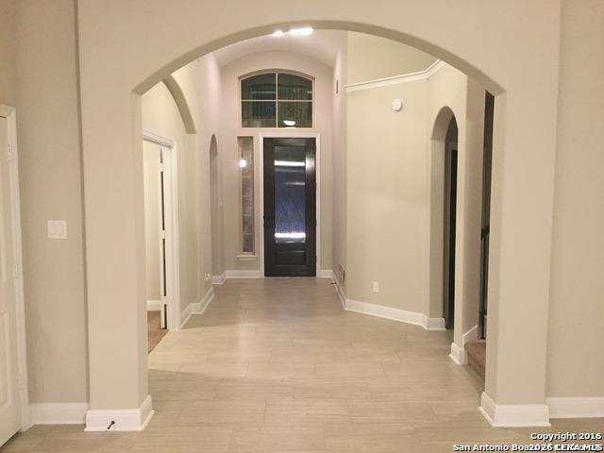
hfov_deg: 61.7
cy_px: 226
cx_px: 302
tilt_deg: -5.3
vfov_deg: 48.2
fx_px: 506
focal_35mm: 29
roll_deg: +0.6
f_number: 2.2
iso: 250
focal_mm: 4.15
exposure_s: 1/24
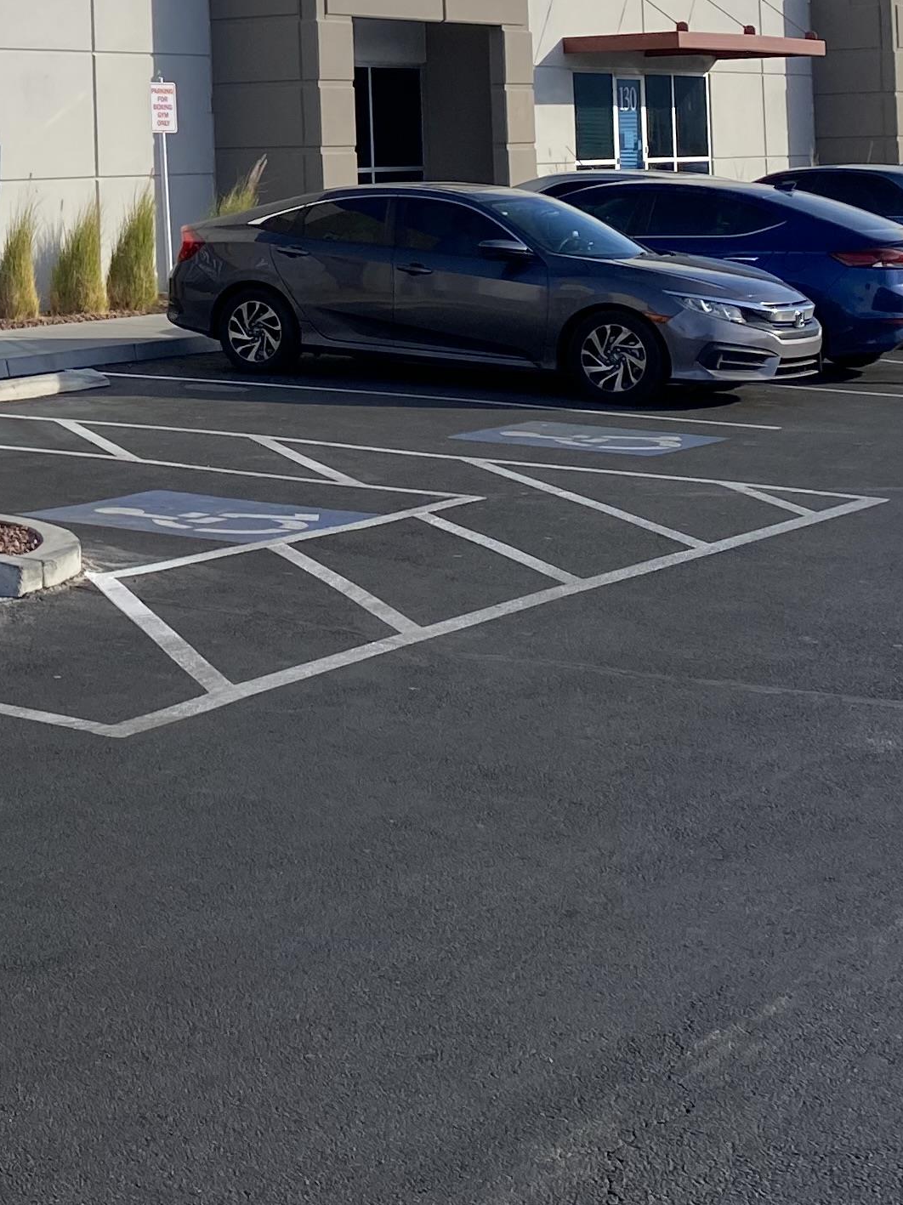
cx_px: -181
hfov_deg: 18.8
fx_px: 2575
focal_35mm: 74
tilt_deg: +1.2
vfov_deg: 25.3
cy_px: 46
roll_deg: +1.8
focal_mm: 4.25
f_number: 1.8
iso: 32
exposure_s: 1/2105
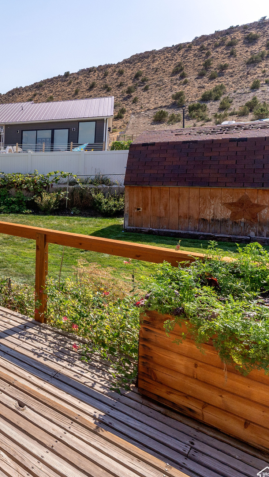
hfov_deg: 33.7
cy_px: 243
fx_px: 292
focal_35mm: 23
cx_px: -91
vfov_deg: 78.7
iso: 400
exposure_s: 1/1000
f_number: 8
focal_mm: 14
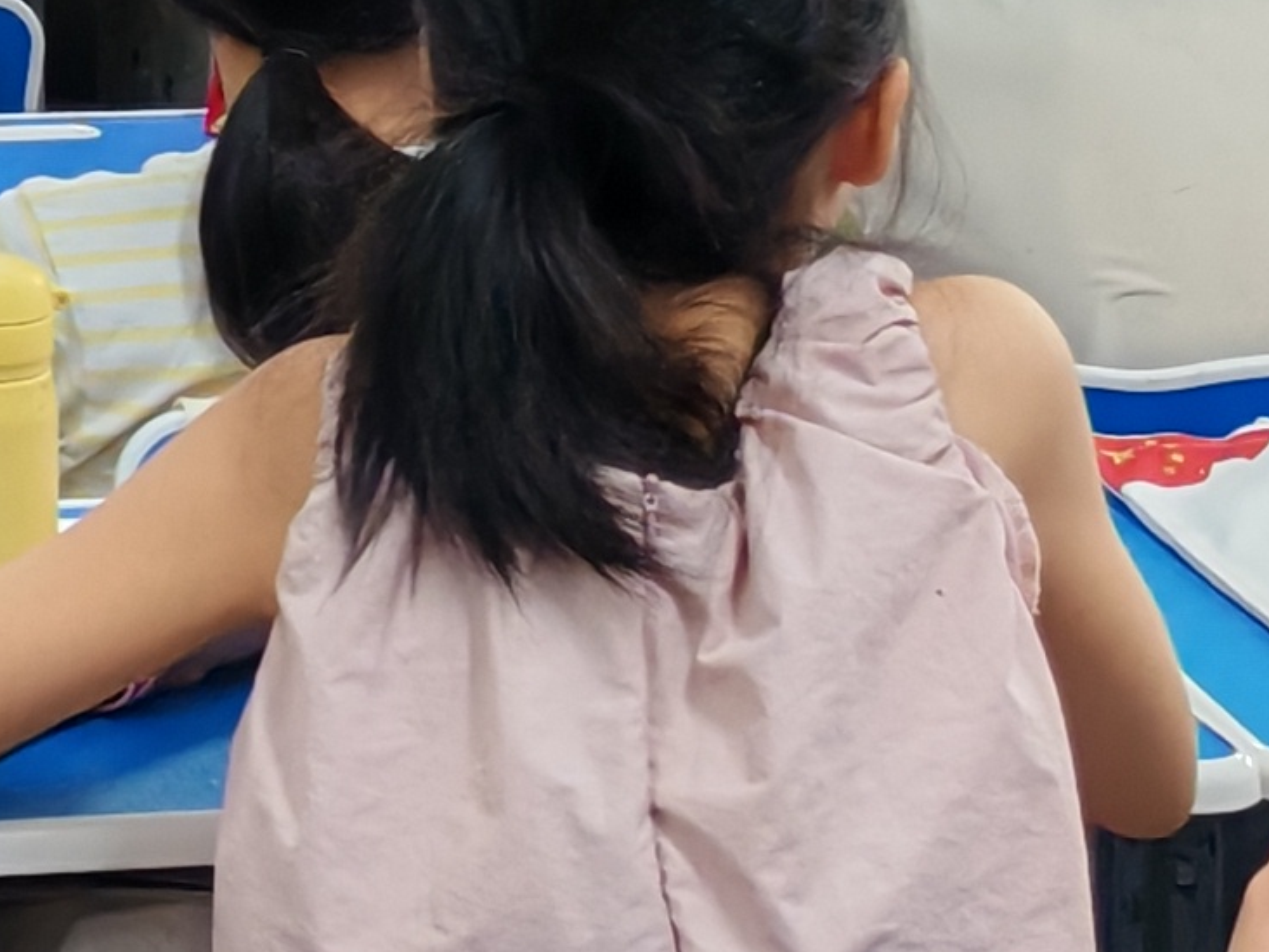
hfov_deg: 12.6
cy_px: -1112
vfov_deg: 9.1
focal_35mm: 151
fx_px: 5536
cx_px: -459
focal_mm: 5.52
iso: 125
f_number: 1.95
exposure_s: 1/100
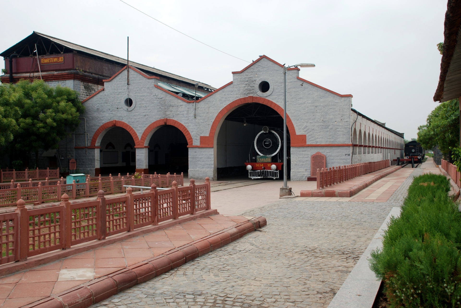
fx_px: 462
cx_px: 230
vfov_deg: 37.0
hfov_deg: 53.1
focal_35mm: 36
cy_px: 154
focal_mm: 24
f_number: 6.3
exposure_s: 1/160
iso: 100
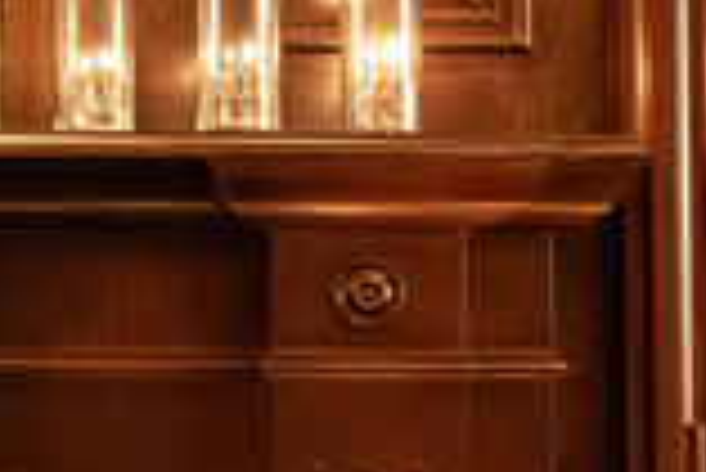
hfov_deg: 9.7
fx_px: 4044
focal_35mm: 206
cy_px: 67
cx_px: -329
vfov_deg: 6.7
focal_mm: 31
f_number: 2.8
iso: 2500
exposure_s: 1/25
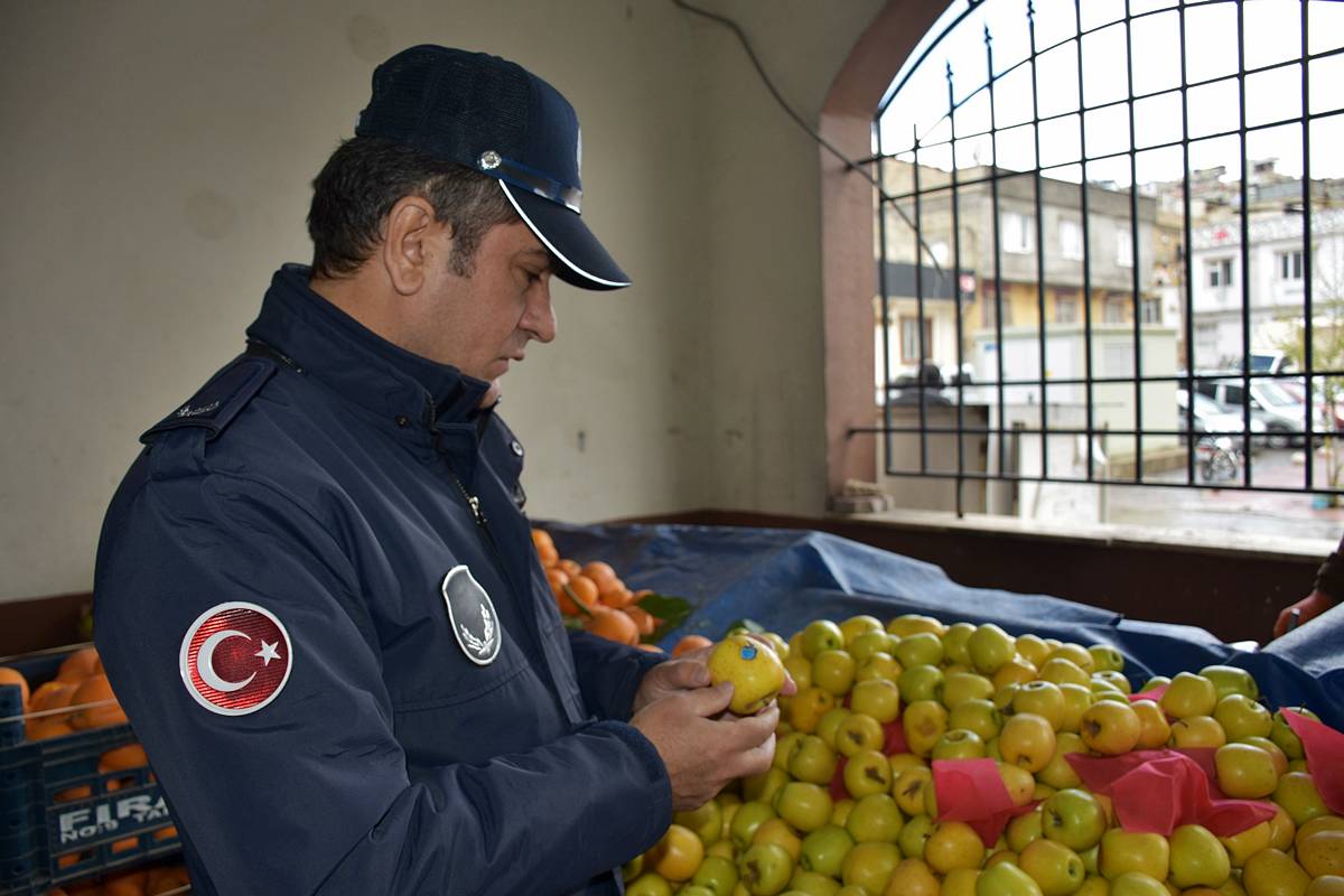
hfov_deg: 67.4
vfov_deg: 47.9
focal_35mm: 27
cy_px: 448
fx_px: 1008
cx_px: 672
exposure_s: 1/250
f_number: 3.5
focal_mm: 18
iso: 200
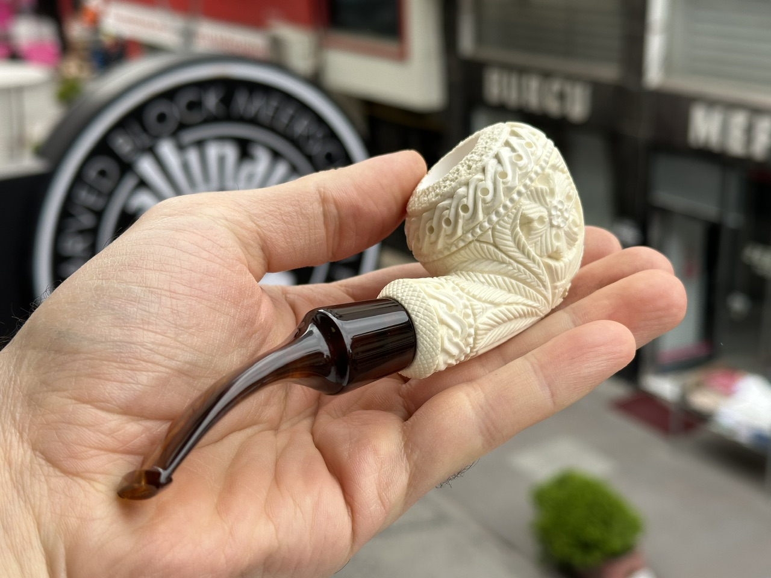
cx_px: 386
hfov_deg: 39.7
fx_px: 1069
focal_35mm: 48
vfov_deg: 30.3
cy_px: 289
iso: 64
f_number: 1.78
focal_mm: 6.86
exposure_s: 1/1062
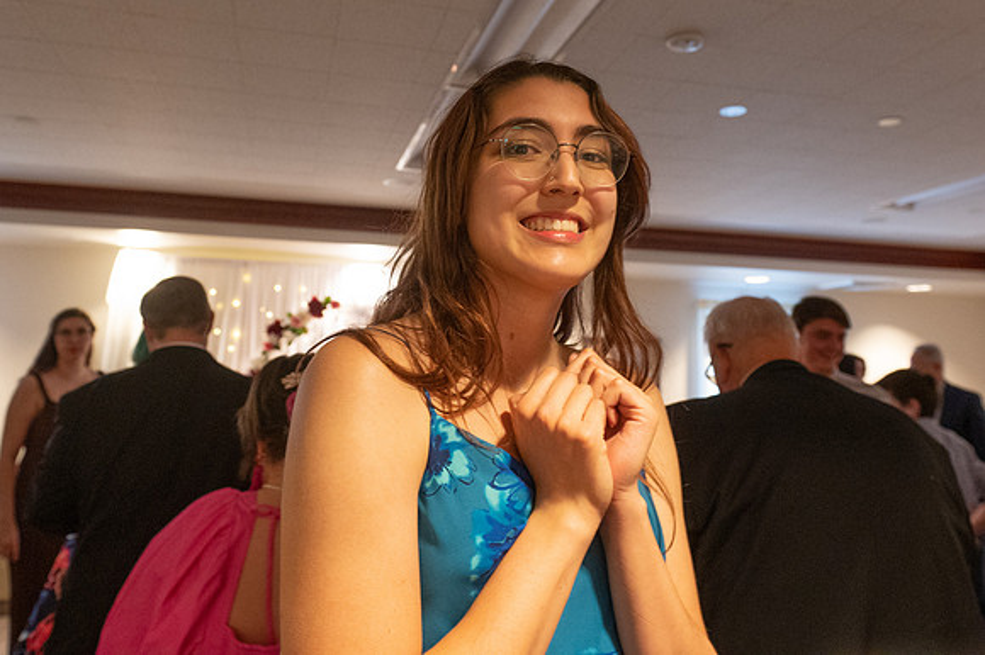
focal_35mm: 30
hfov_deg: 62.1
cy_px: 246
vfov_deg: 43.3
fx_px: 819
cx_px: 492
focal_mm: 24
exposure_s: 1/100
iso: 5000
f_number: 3.5
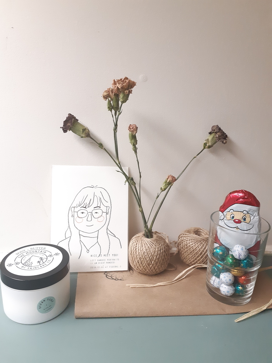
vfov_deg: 67.3
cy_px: 182
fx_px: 272
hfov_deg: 53.1
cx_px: 136
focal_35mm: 26
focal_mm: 3.93
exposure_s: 1/60
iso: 250
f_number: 1.7
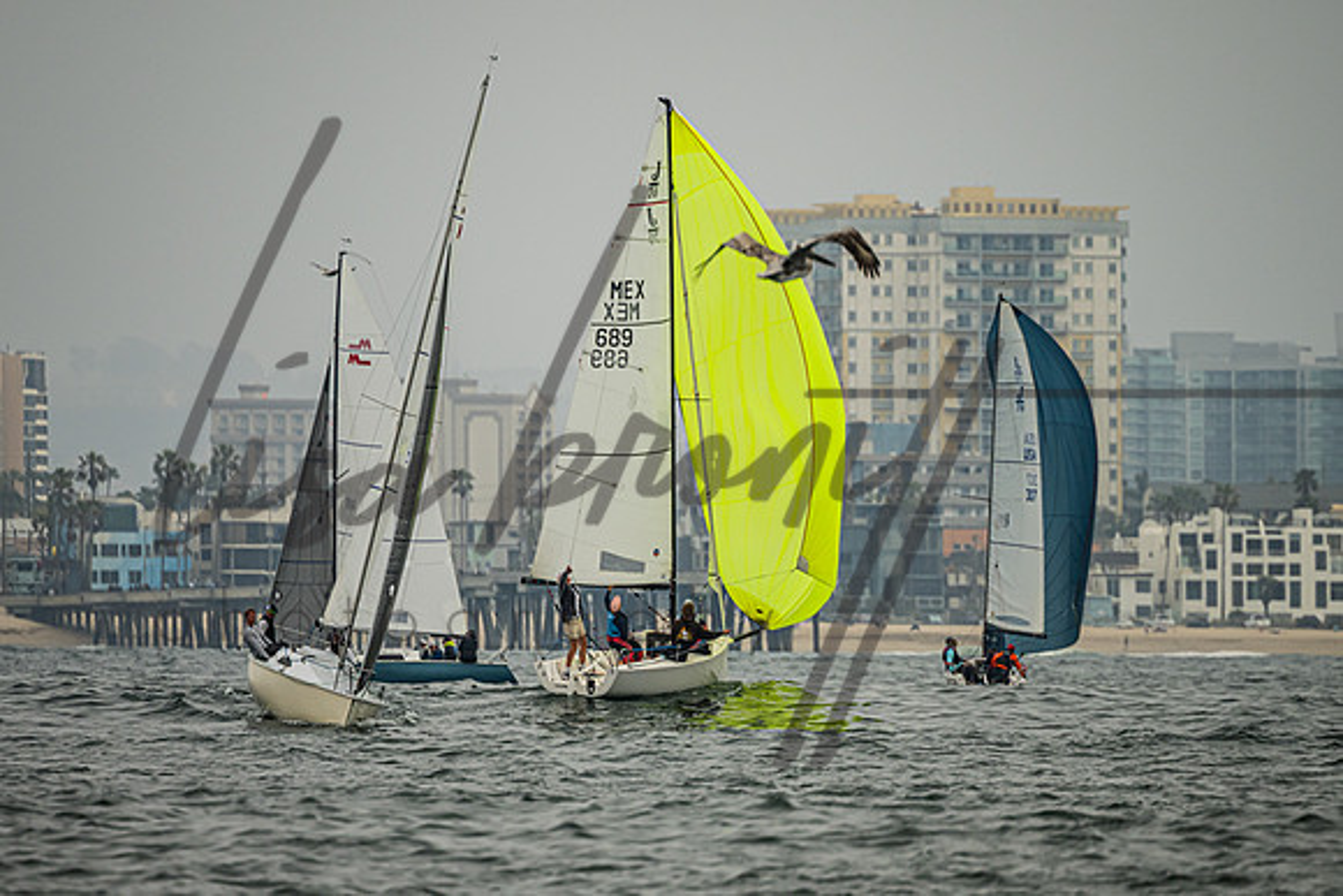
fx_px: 19981
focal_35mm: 536
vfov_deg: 2.6
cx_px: 694
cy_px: 484
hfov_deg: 3.8
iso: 280
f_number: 5.6
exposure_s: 1/4000
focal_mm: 400
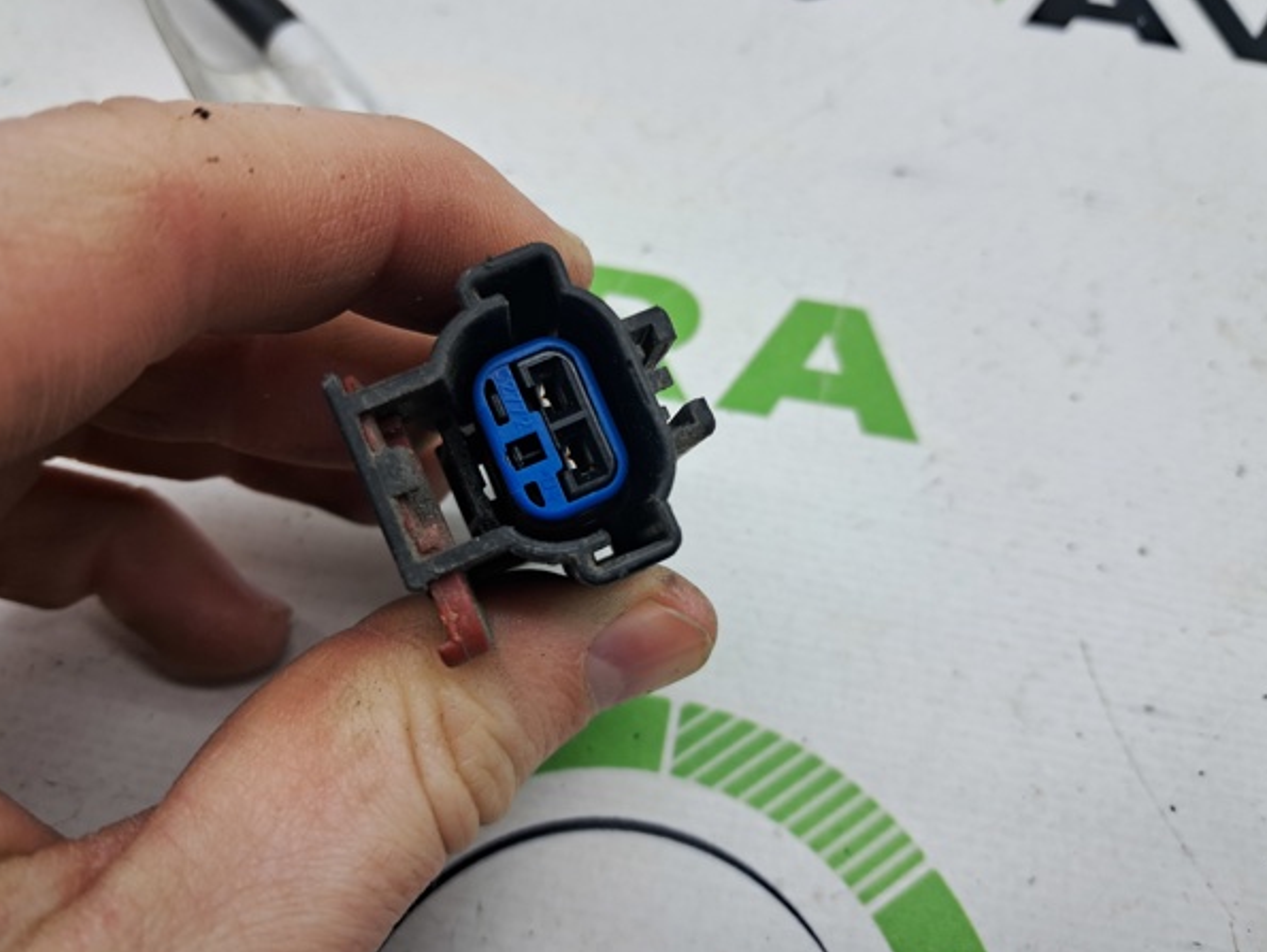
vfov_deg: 48.3
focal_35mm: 29
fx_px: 1062
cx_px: 613
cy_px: 459
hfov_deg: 61.6
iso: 50
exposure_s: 1/100
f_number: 1.8
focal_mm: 4
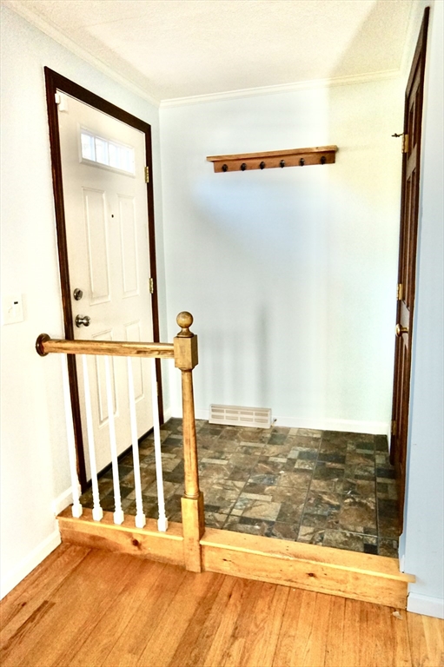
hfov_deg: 53.1
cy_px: 334
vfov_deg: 73.8
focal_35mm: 24
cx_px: 222
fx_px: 445
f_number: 4
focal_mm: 16
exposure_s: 1/160
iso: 1250
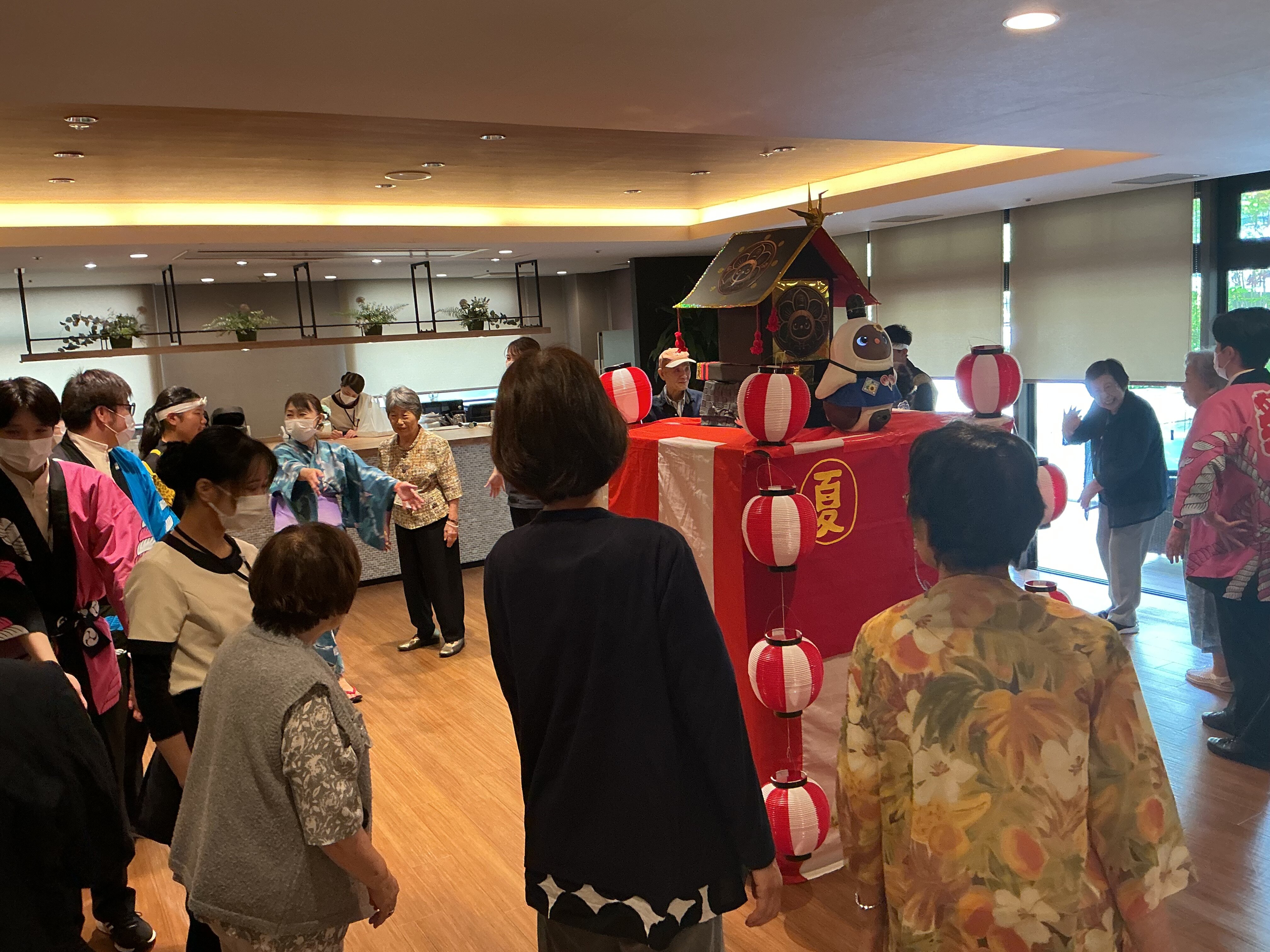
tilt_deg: -8.1
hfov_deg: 61.7
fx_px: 1064
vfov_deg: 48.2
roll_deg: +4.5
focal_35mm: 29
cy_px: 476
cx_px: 635
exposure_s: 1/60
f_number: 1.8
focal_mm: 3
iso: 125
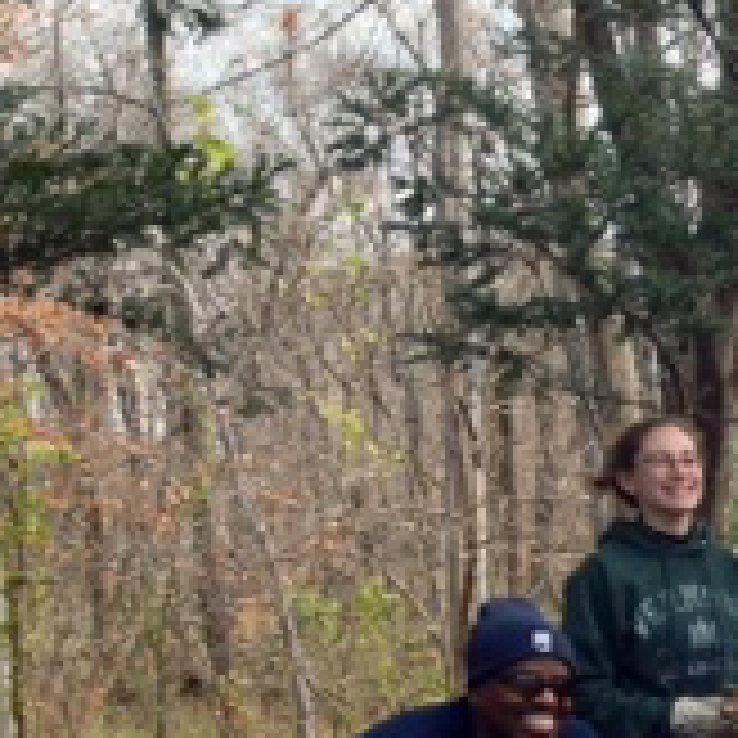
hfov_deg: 13.1
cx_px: 1305
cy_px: 788
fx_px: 2919
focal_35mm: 121
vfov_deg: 14.1
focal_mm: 4.28
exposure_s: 1/192
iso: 50
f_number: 2.4
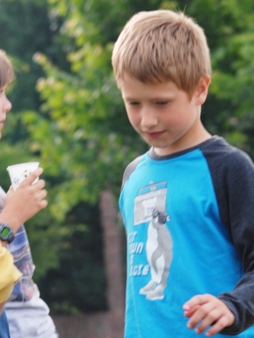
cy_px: 220
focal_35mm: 259
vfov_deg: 7.6
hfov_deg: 5.7
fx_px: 2533
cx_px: 32
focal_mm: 78
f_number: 4
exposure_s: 1/125
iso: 200
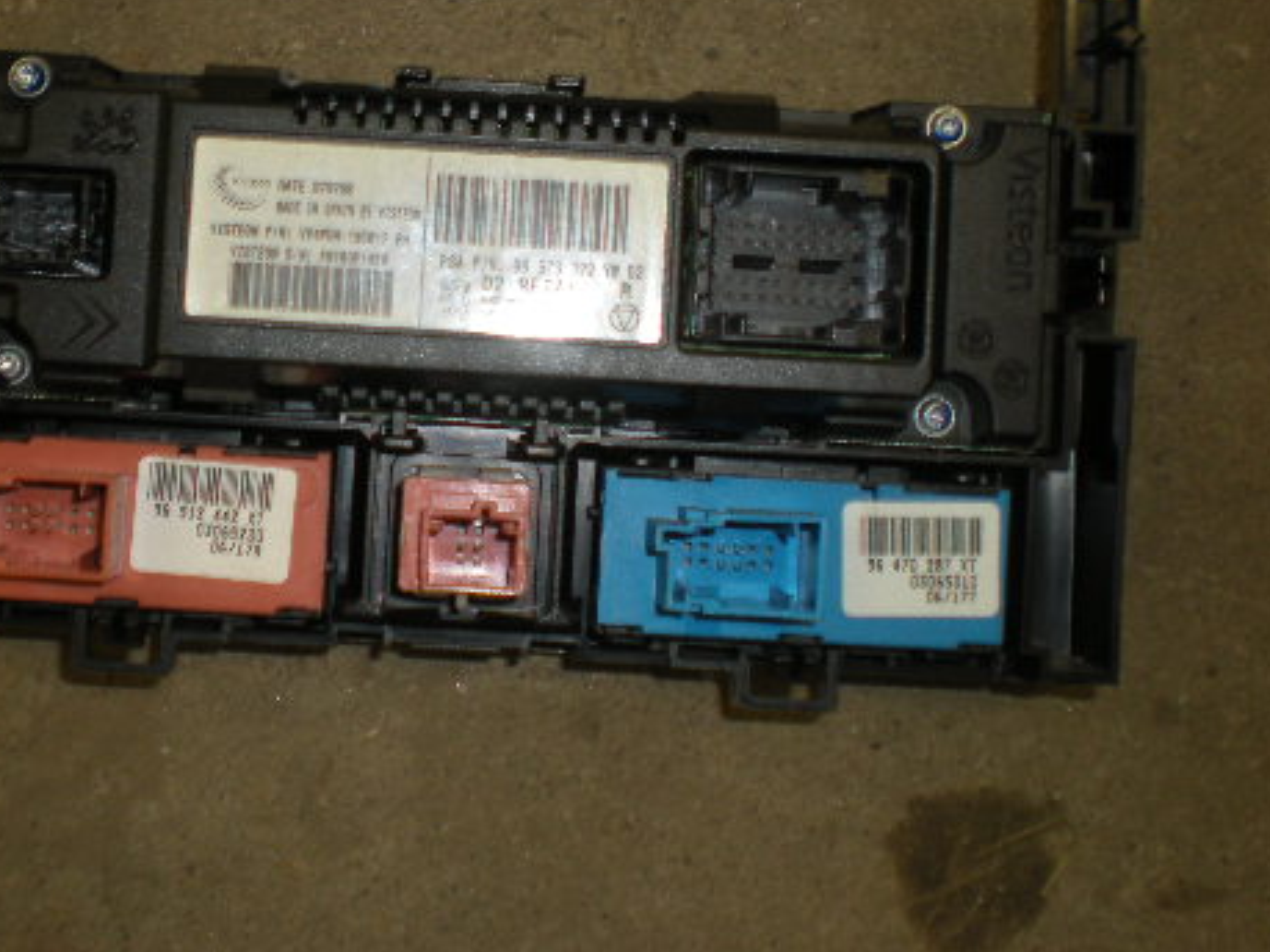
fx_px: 1944
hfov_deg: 35.9
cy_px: 291
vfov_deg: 27.3
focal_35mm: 53
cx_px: 448
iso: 64
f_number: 3.1
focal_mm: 6.3
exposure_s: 1/30
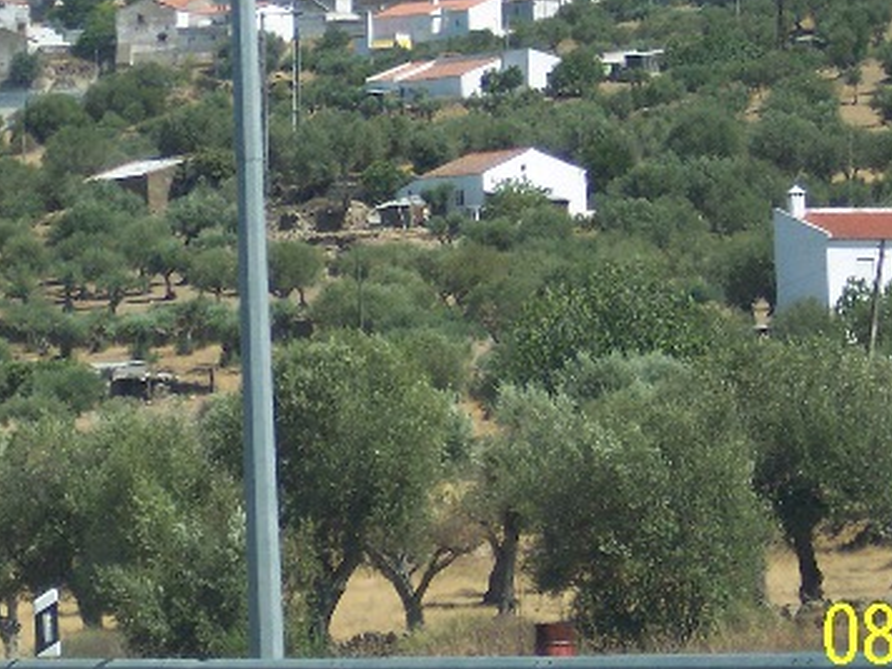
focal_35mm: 256
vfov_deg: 5.8
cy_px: 70
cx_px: 308
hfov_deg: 7.7
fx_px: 6597
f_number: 4.8
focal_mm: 24
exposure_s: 1/700
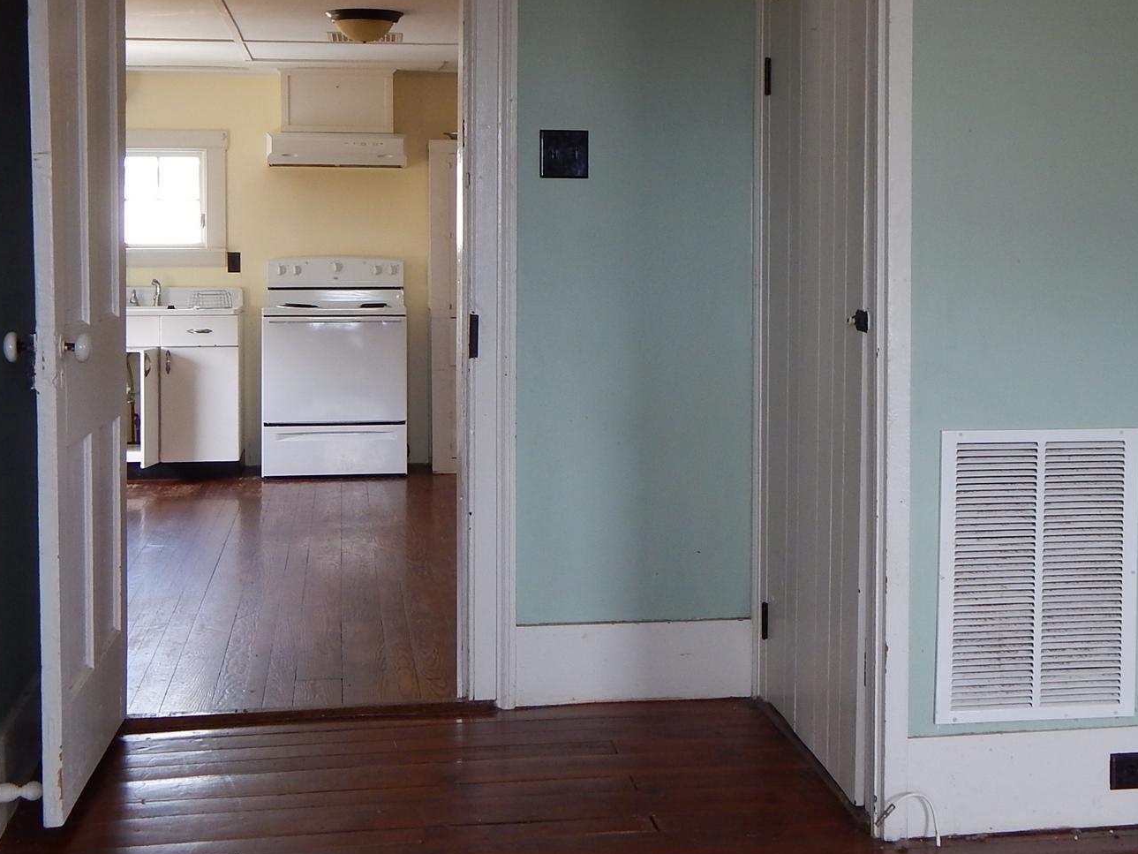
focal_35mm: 54
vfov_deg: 26.9
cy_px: 307
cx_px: 694
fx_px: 1775
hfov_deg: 35.4
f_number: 3.3
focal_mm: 6.1
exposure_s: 1/30
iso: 140
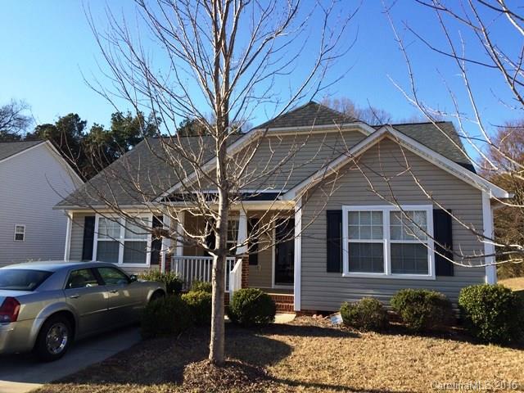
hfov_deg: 61.7
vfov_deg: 48.2
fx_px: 439
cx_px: 262
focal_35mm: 29
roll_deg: +0.7
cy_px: 196
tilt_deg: +6.2
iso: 32
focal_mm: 4.15
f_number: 2.2
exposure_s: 1/1244
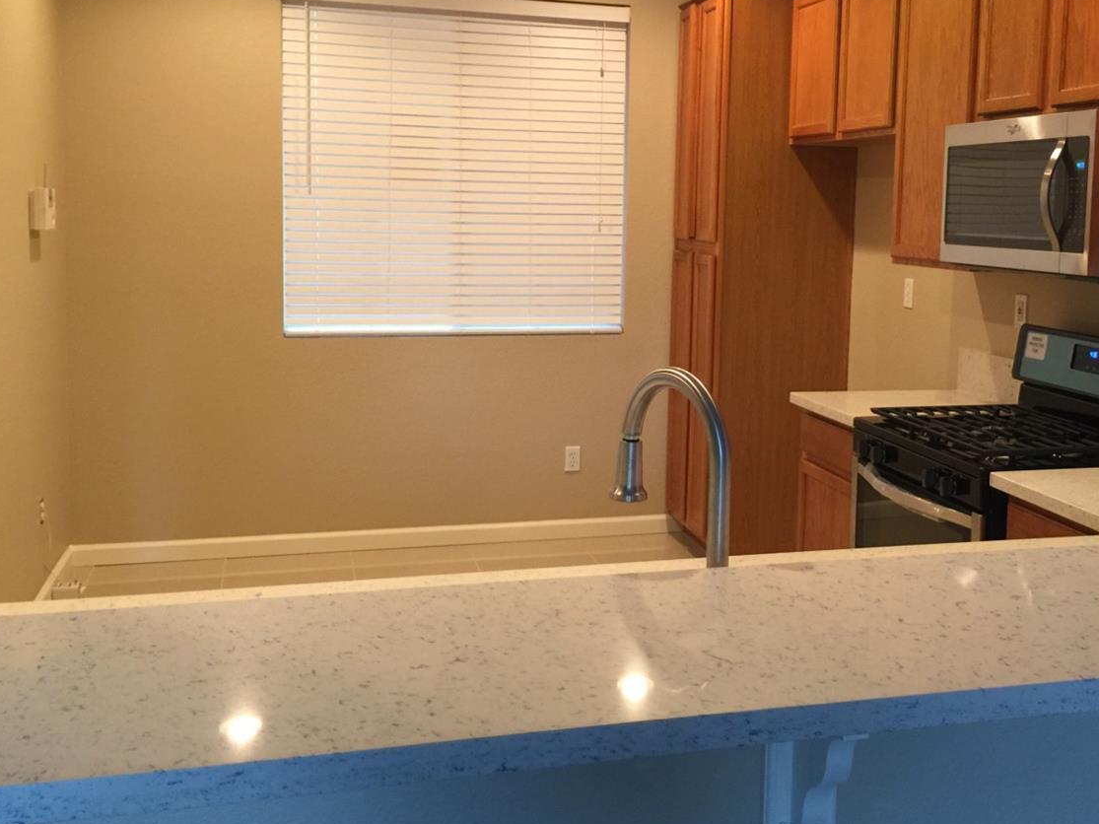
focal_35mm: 39
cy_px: 342
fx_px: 1238
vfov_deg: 36.7
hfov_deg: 47.6
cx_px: 663
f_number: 2.2
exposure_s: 1/15
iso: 80
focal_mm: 4.15
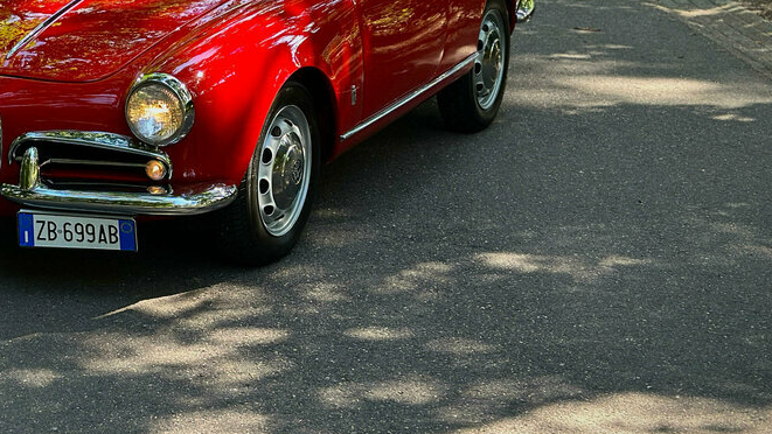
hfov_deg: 22.1
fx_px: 1945
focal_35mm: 95
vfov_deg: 12.6
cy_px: -1
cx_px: 146
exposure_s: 1/281
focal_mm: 6.86
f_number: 1.78
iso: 80
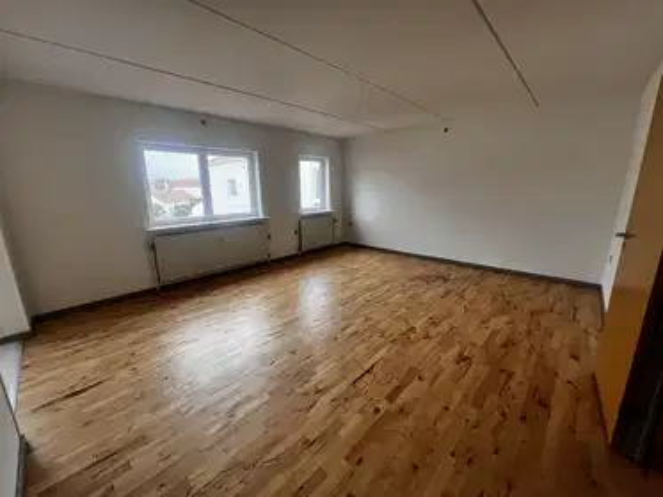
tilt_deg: -12.7
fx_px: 249
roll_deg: +0.9
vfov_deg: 89.9
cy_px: 248
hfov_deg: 106.2
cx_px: 332
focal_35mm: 13
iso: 200
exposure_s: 1/100
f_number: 1.8
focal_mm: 1.57
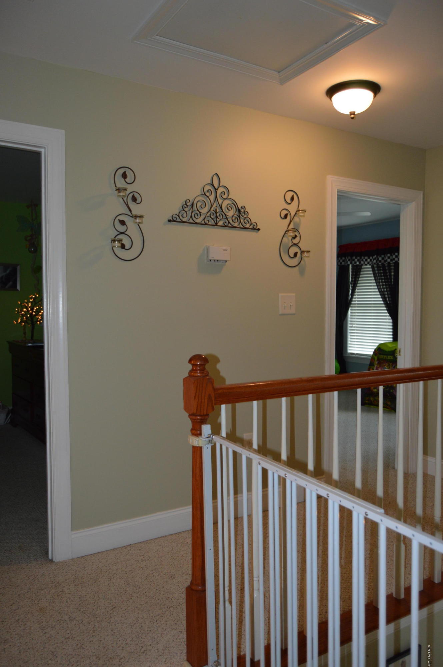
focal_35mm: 27
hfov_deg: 47.8
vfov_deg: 67.4
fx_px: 499
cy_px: 334
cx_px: 222
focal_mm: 18
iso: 560
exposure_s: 1/60
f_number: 3.5
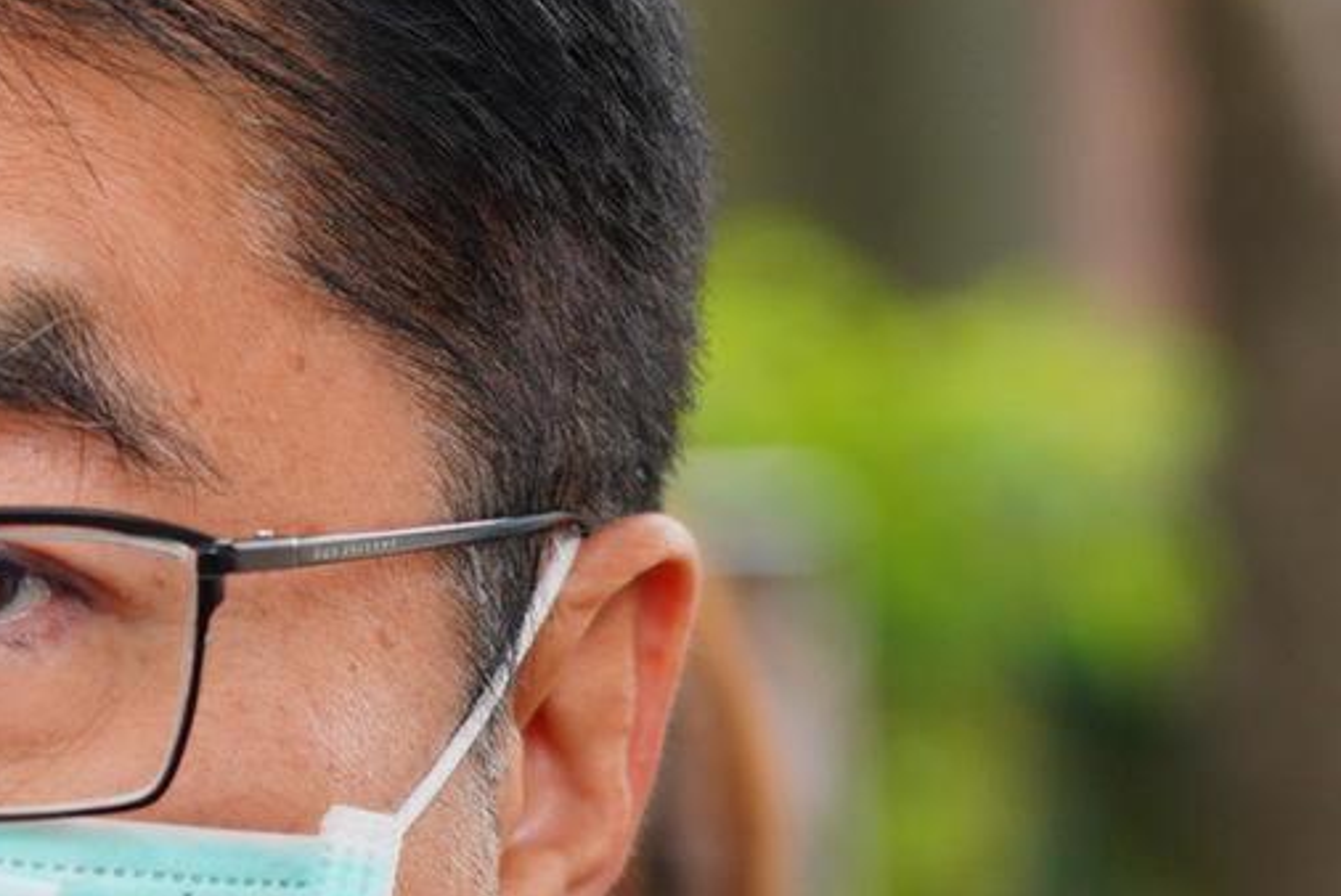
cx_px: -545
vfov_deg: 4.6
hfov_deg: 6.8
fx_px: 11181
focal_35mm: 300
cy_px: 758
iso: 400
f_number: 4
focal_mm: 76
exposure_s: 1/320
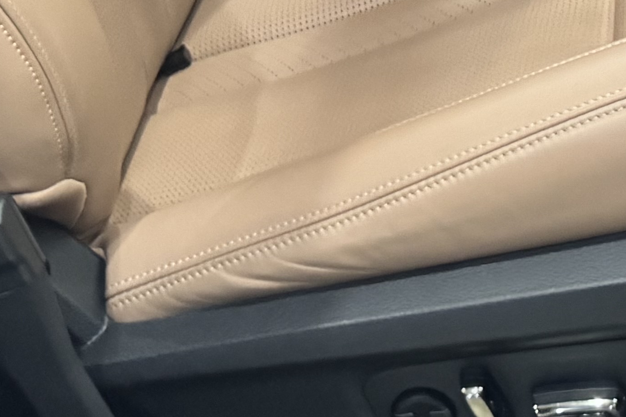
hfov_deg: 19.2
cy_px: -422
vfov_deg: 11.9
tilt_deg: -17.3
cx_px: 657
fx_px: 1791
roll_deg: +3.5
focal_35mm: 103
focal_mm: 6.76
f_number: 1.78
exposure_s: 1/41
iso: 800
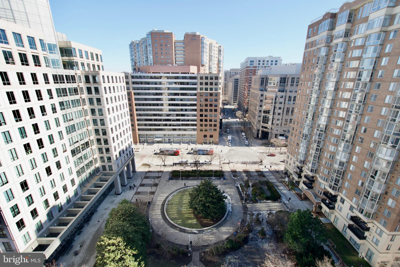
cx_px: 200
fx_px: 167
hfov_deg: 100.4
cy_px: 134
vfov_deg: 77.3
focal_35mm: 15
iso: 400
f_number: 7.1
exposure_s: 1/500
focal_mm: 10
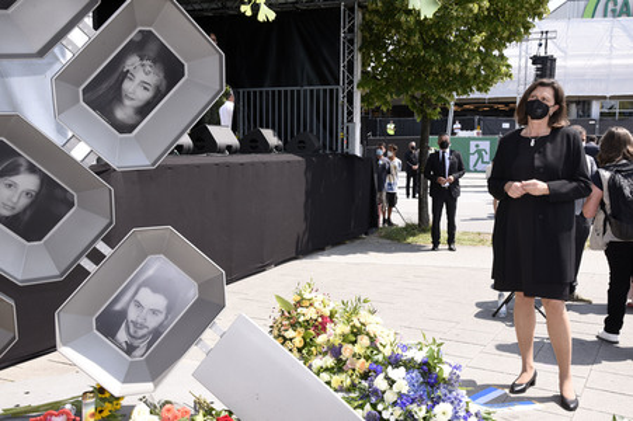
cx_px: 316
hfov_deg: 50.7
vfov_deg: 35.0
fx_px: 668
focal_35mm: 38
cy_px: 210
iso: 400
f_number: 11
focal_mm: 38
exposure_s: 1/160
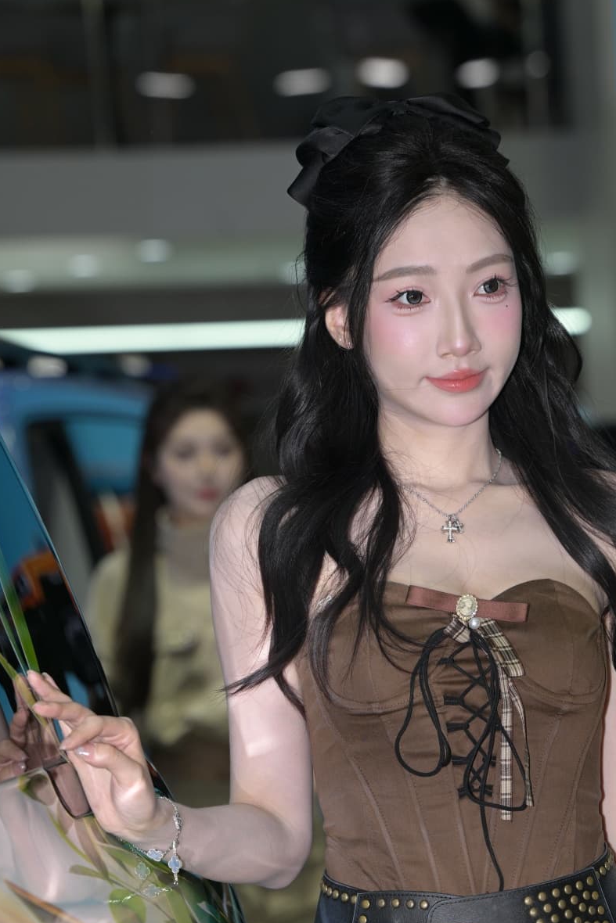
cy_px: 695
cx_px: 460
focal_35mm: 183
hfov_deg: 7.5
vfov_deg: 11.2
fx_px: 4695
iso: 250
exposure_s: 1/200
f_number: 5
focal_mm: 120
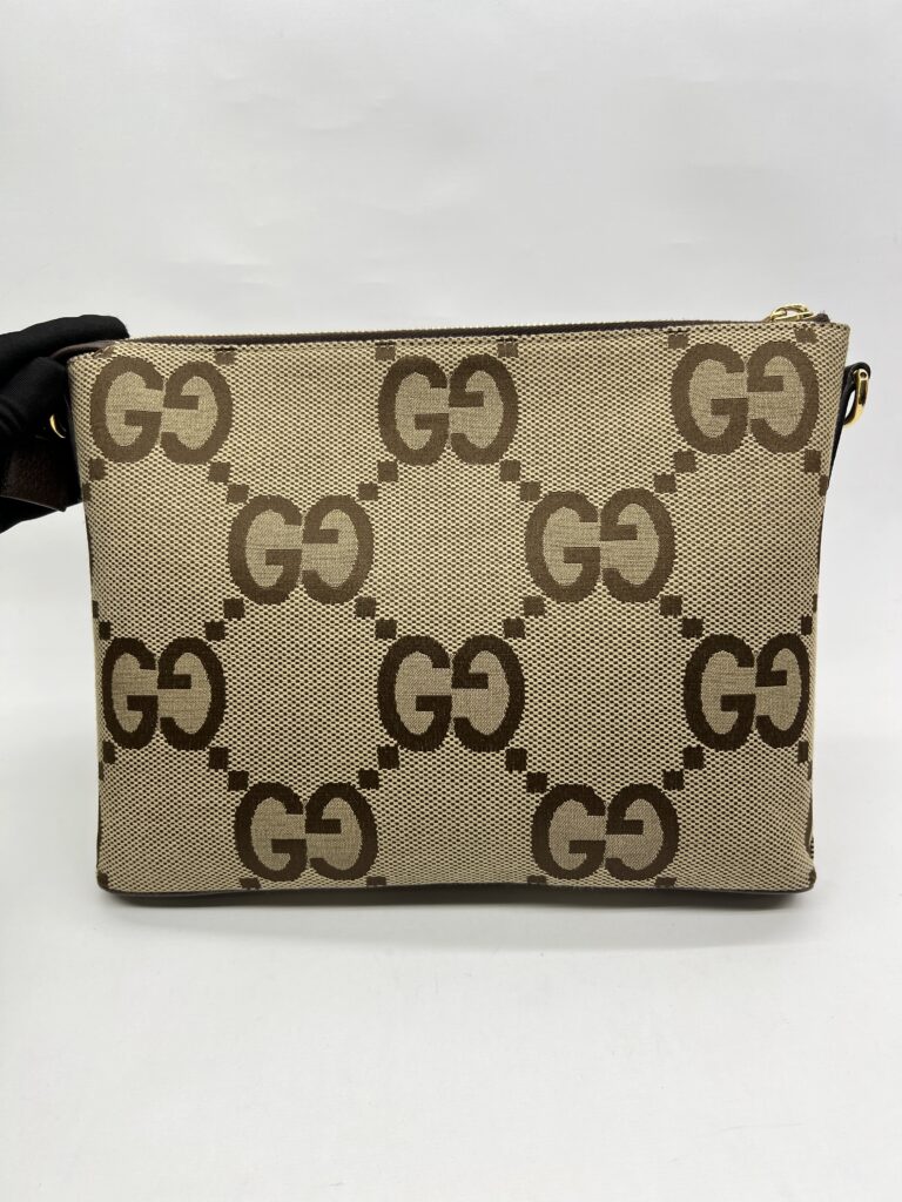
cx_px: 451
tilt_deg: -28.9
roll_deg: +0.1
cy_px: 601
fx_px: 903
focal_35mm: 26
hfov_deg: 53.1
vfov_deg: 67.3
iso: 32
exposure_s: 1/131
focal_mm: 5.7
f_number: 1.5
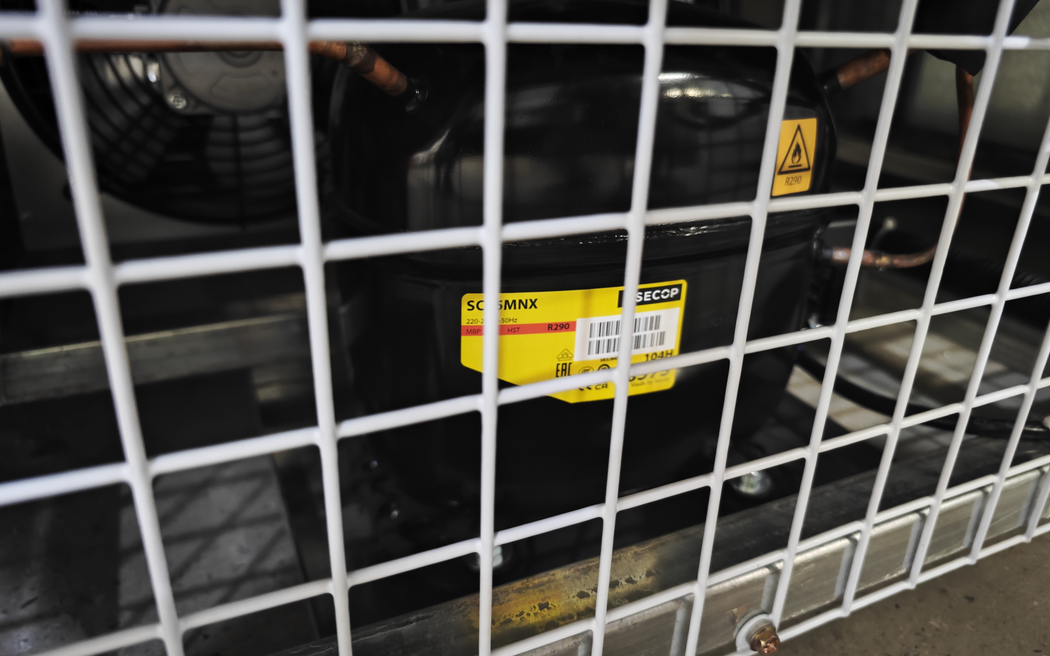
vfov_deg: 49.3
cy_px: 313
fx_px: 715
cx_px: 532
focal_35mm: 25
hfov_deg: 72.5
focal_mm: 8.7
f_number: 1.9
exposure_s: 1/25
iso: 3200
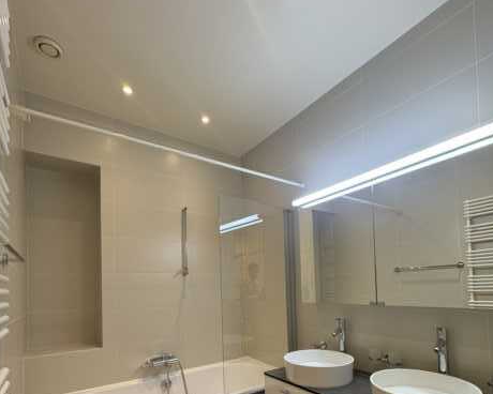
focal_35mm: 19
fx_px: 277
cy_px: 282
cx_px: 249
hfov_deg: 83.3
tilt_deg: +0.7
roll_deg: +0.5
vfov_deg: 67.6
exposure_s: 1/50
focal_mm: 2.22
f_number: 2.2
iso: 250
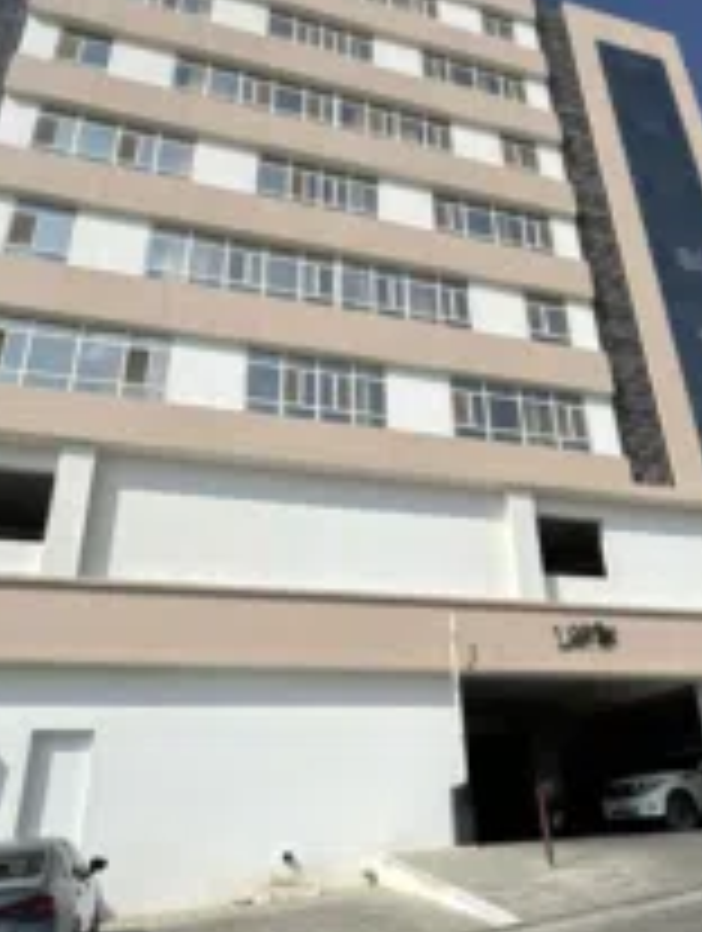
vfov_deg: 65.2
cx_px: 405
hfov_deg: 51.3
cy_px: 500
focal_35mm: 27
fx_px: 728
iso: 40
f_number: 2.2
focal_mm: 2.22
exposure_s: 1/4132
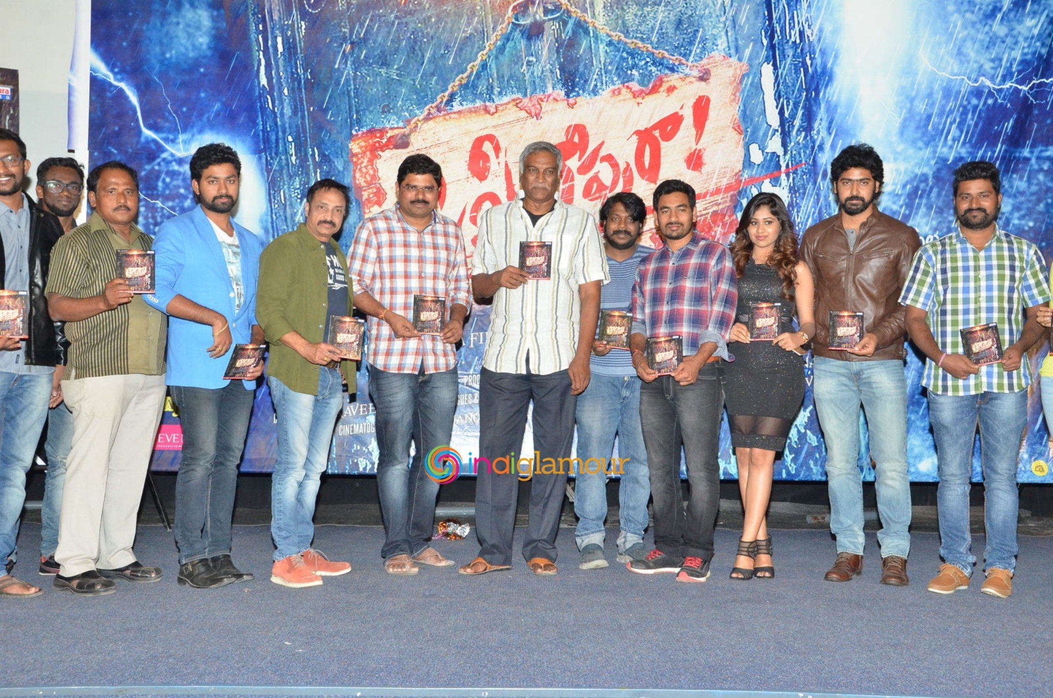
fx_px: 1314
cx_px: 526
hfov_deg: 43.7
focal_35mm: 45
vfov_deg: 29.7
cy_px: 349
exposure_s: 1/125
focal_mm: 30
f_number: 6.3
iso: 2500
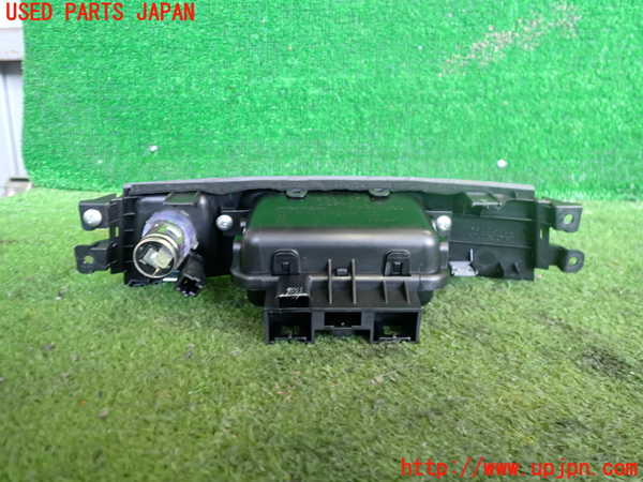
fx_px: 557
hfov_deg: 60.0
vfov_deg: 46.8
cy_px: 241
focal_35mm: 30
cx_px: 322
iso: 250
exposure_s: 1/30
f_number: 2.3
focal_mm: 5.4
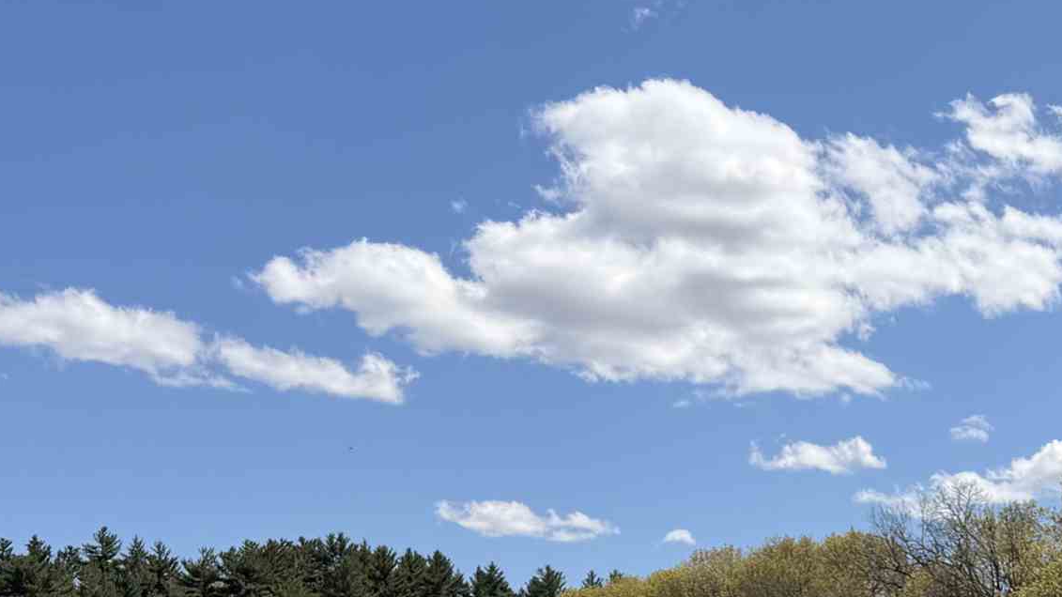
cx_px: 876
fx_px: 1999
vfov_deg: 15.1
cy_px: 1018
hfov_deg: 29.0
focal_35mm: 71
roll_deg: +1.8
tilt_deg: -5.3
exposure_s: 1/5714
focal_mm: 6.76
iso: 80
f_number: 1.78
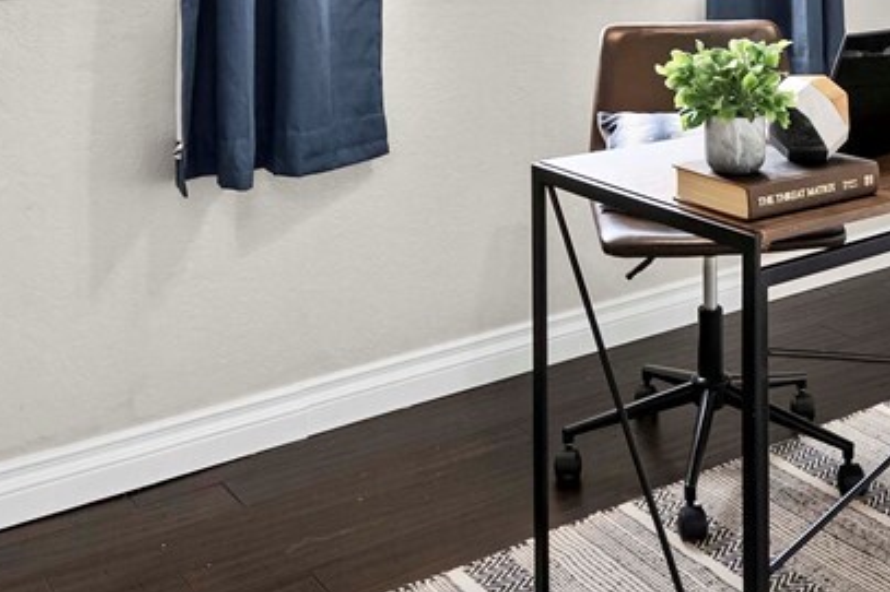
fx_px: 1236
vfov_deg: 24.3
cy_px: -130
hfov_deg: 38.6
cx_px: 668
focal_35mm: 50
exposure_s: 1/8
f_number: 6.7
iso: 1000
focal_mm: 12
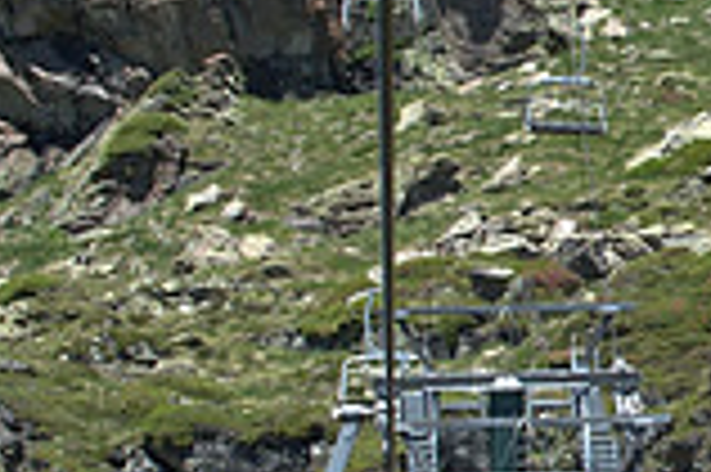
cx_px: 922
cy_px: 223
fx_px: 5070
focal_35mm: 257
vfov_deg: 5.3
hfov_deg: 7.9
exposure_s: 1/400
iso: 400
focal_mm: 70
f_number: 10
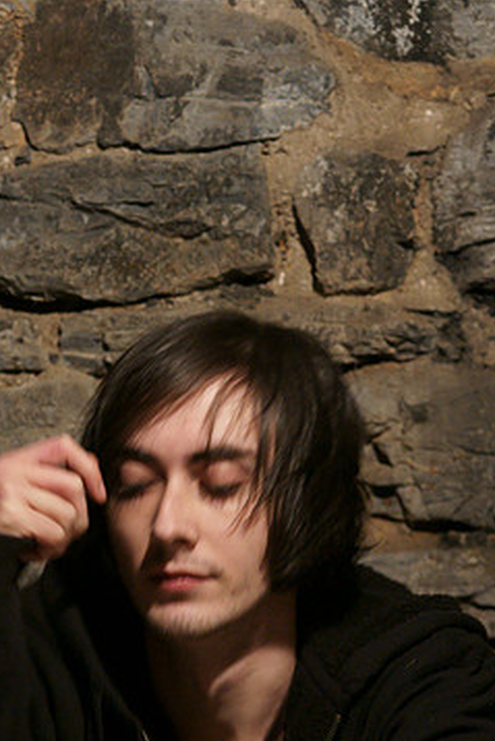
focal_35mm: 146
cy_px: 546
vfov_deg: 14.0
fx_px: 3008
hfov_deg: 9.4
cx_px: 192
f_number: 3.2
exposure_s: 1/25
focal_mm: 60
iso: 1600
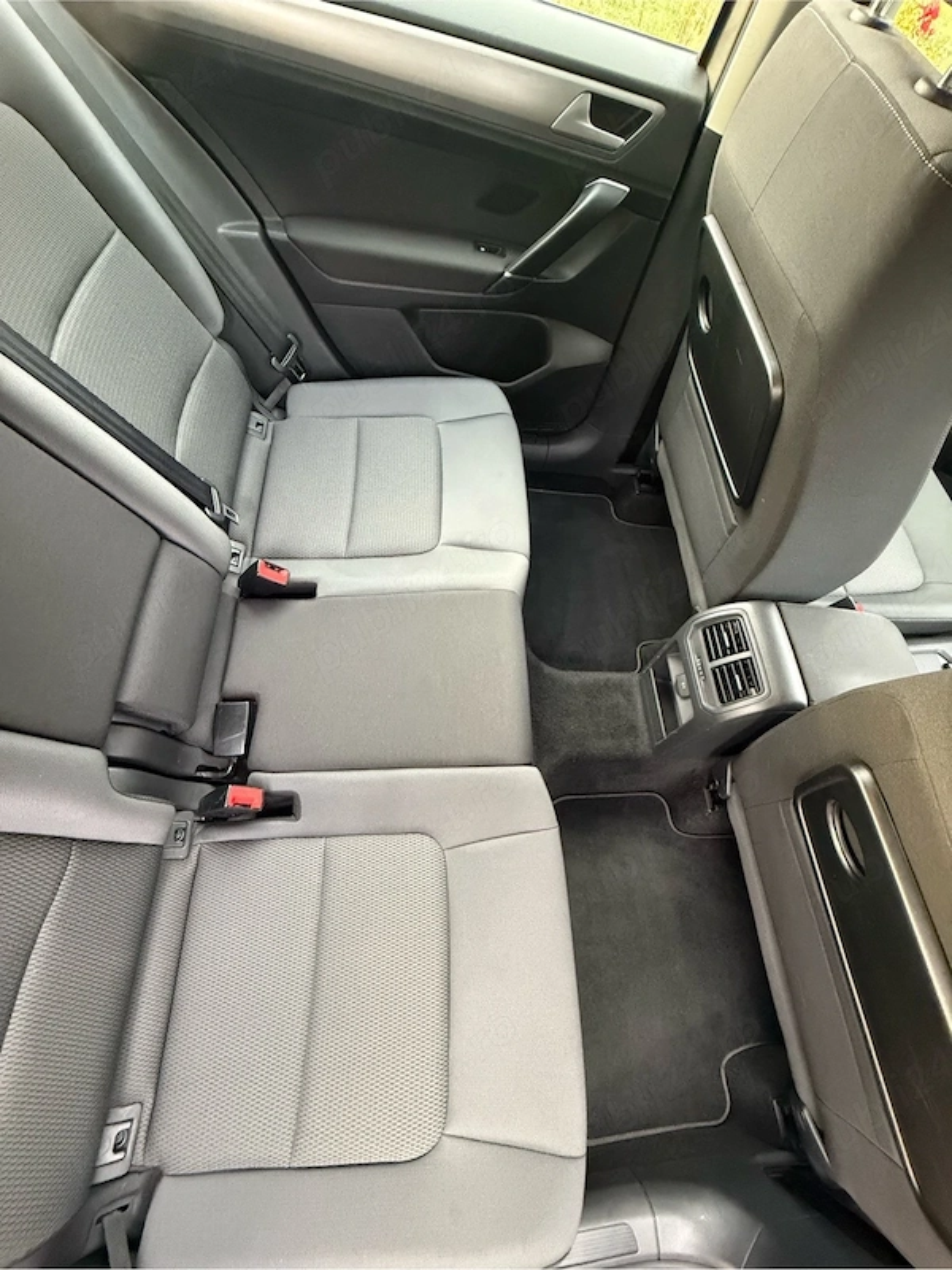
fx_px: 513
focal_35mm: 14
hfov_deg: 85.7
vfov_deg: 102.1
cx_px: 476
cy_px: 635
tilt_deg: -59.9
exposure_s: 1/60
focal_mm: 2.22
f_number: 2.2
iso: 800
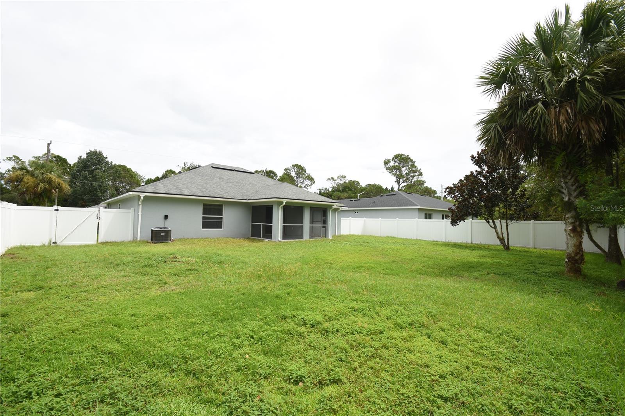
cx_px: 312
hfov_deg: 100.4
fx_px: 260
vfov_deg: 77.3
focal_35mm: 15
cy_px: 208
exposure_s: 1/200
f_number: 7.1
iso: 100
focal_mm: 10
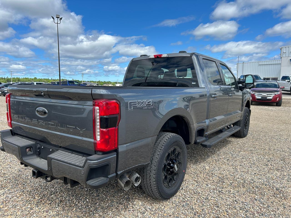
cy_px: 109
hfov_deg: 67.3
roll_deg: +0.6
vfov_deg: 53.1
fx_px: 219
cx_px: 146
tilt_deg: -6.5
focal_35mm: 26
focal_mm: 5.7
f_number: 1.5
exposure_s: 1/2994
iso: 50
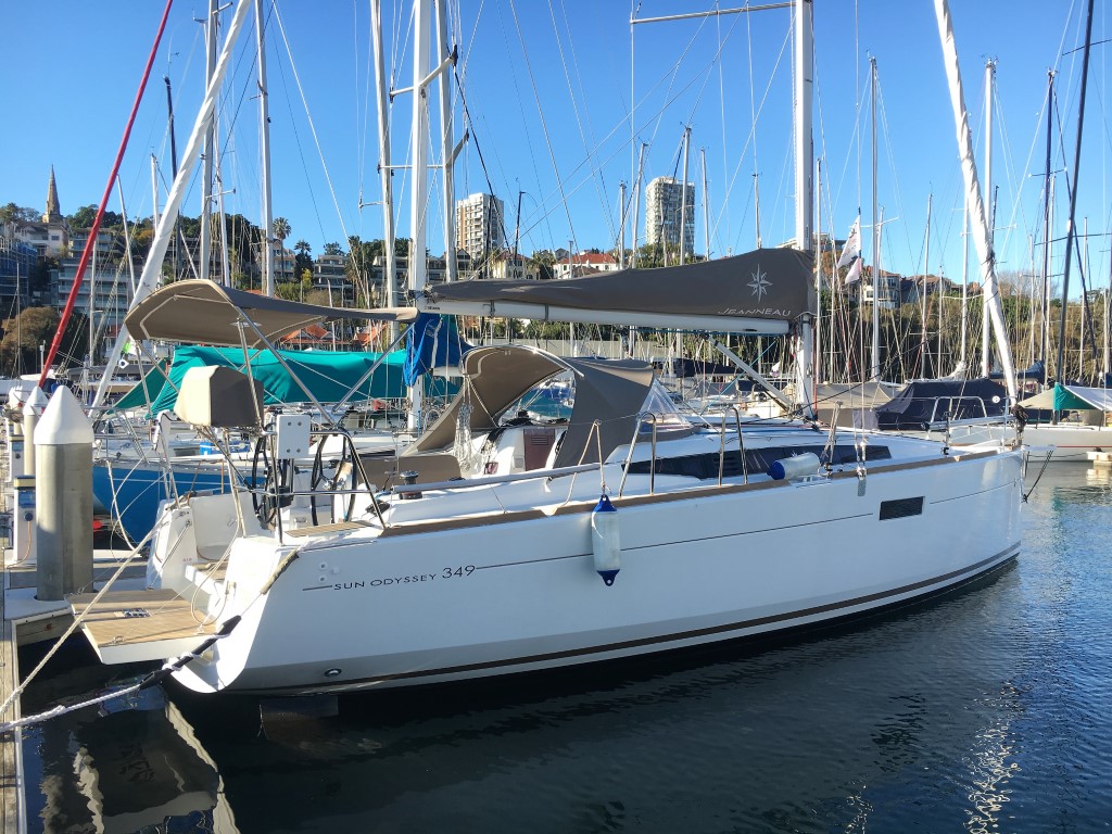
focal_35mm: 29
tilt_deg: -2.0
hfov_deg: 61.7
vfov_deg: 48.2
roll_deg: -0.5
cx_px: 556
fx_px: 932
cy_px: 417
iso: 25
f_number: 2.2
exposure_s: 1/545
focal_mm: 4.15
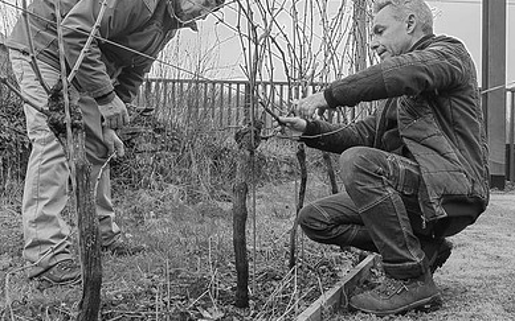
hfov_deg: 49.2
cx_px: 229
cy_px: 145
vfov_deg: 32.0
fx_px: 561
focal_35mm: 40
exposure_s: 1/500
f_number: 8
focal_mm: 24
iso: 800
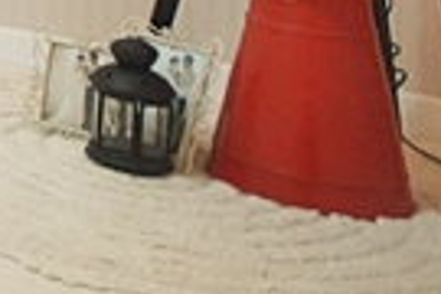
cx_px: -644
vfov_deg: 13.1
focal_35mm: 89
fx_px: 1090
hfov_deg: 14.3
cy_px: -317
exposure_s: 1/80
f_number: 4
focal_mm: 10
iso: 800
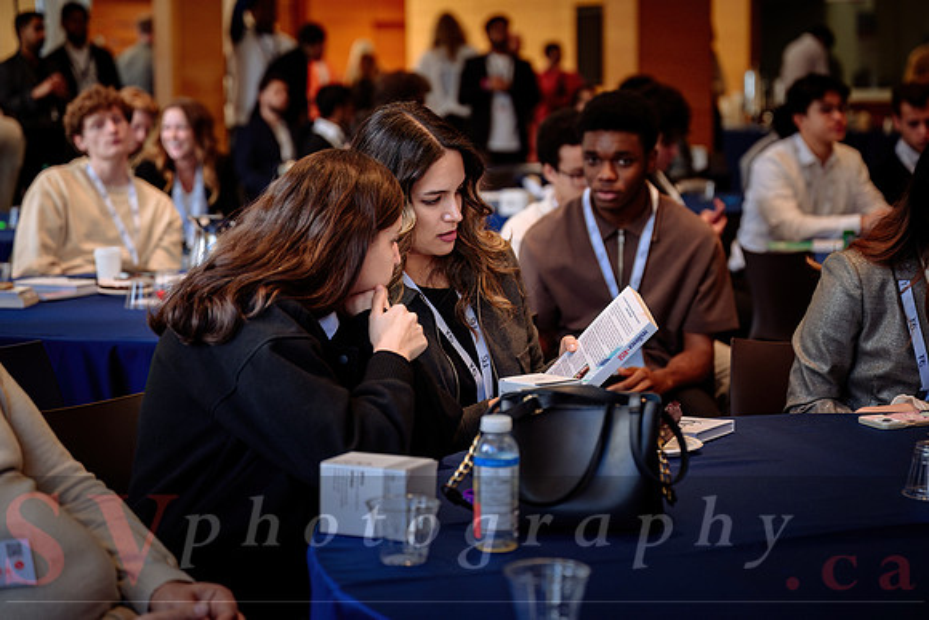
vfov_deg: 16.9
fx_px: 2088
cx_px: 464
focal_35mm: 81
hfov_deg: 25.1
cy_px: 262
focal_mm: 70
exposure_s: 1/250
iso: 640
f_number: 2.8
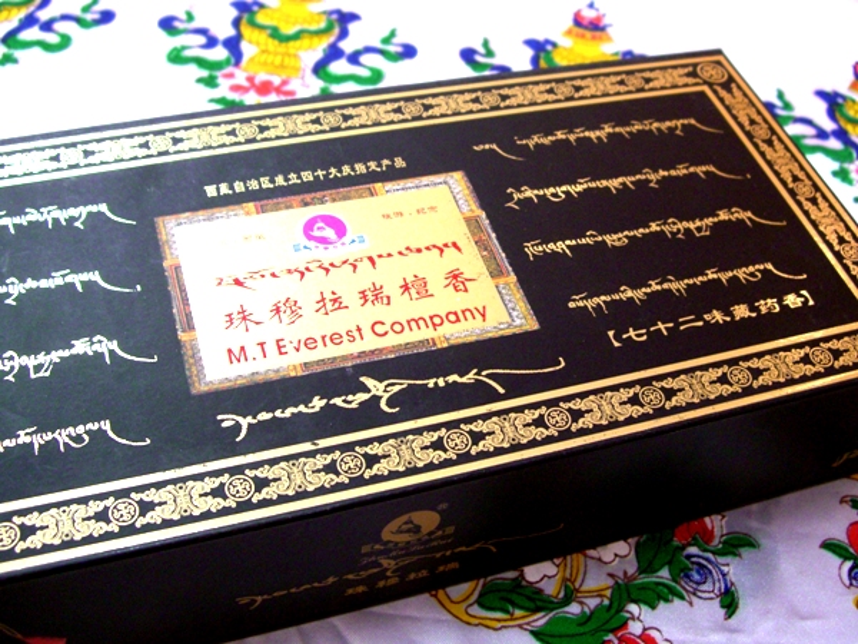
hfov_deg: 49.0
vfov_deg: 37.7
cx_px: 429
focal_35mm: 38
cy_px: 322
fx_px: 942
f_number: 2.8
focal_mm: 7.9
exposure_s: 1/40
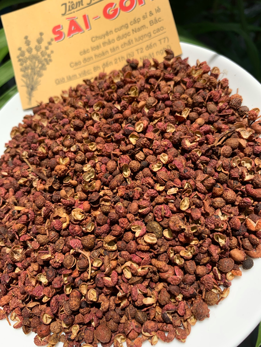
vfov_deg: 67.3
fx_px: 261
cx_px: 130
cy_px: 174
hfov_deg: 53.1
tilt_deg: -55.1
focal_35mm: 26
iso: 25
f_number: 1.8
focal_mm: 4.25
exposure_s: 1/1205
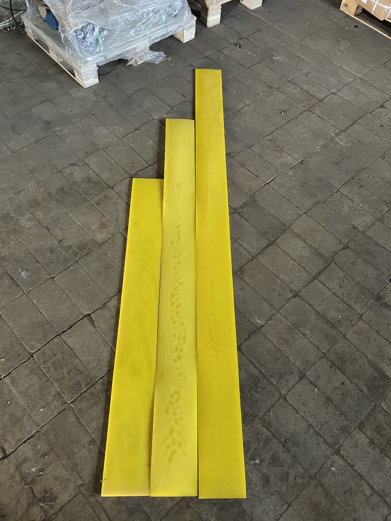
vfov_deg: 67.3
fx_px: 392
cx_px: 196
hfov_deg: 53.1
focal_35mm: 26
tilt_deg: -59.8
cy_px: 260
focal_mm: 4.2
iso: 640
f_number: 1.6
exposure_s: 1/33
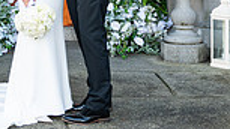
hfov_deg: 14.9
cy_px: -110
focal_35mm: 143
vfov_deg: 8.2
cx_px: 32
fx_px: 872
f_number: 3.5
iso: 160
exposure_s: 1/160
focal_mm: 36
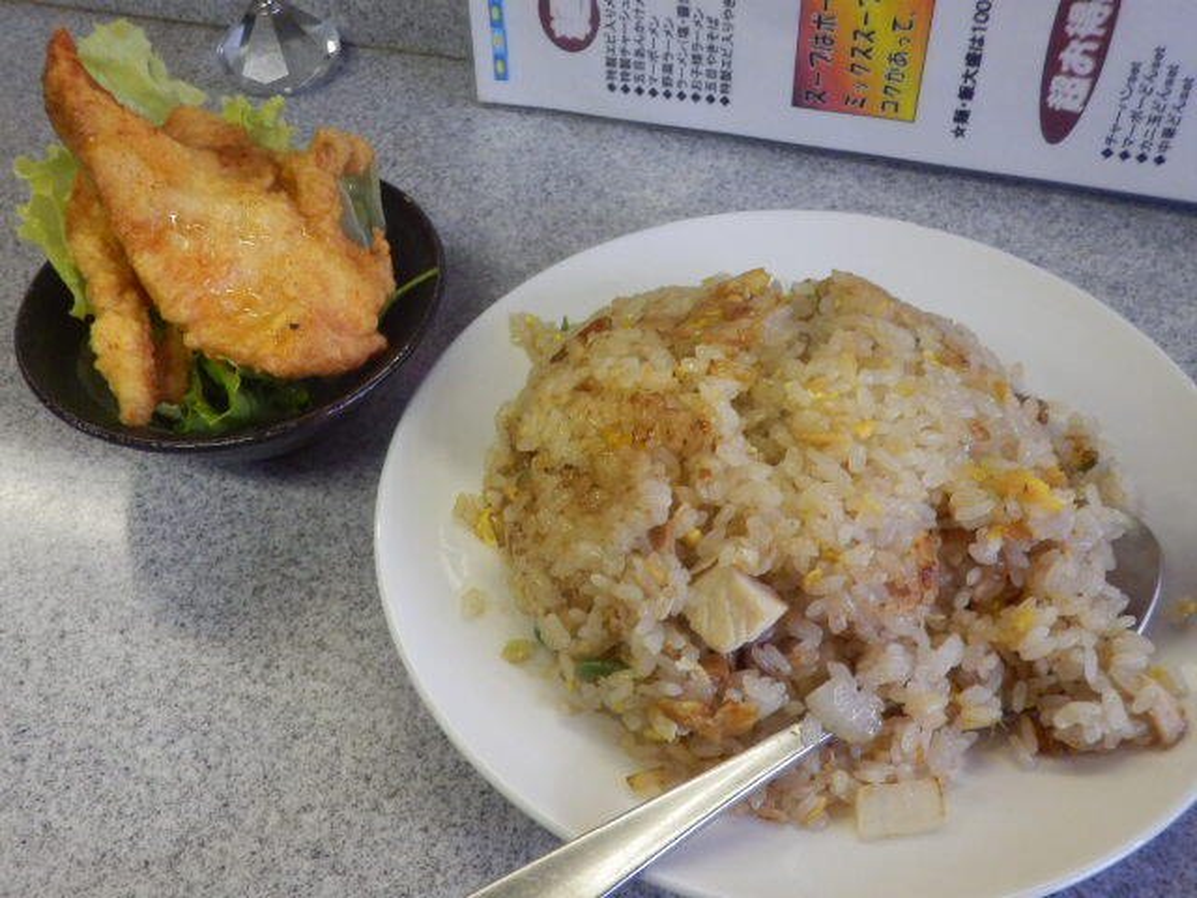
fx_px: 1452
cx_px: 598
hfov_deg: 44.8
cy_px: 449
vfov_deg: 34.3
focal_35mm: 42
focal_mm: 7.4
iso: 640
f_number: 4
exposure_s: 1/40
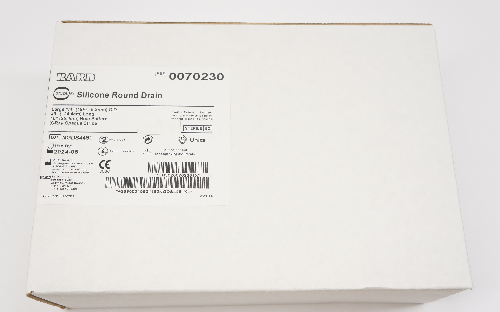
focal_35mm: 39
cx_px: 250
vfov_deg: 33.1
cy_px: 164
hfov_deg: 50.9
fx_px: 525
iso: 400
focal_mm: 25
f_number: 5.6
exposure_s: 1/80
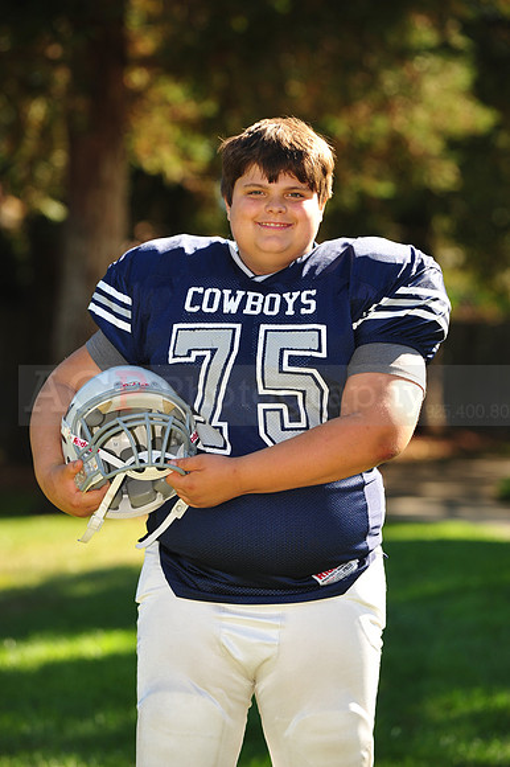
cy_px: 384
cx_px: 255
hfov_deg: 8.1
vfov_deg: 12.1
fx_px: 3617
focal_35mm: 170
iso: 200
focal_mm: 170
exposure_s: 1/400
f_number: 4.5
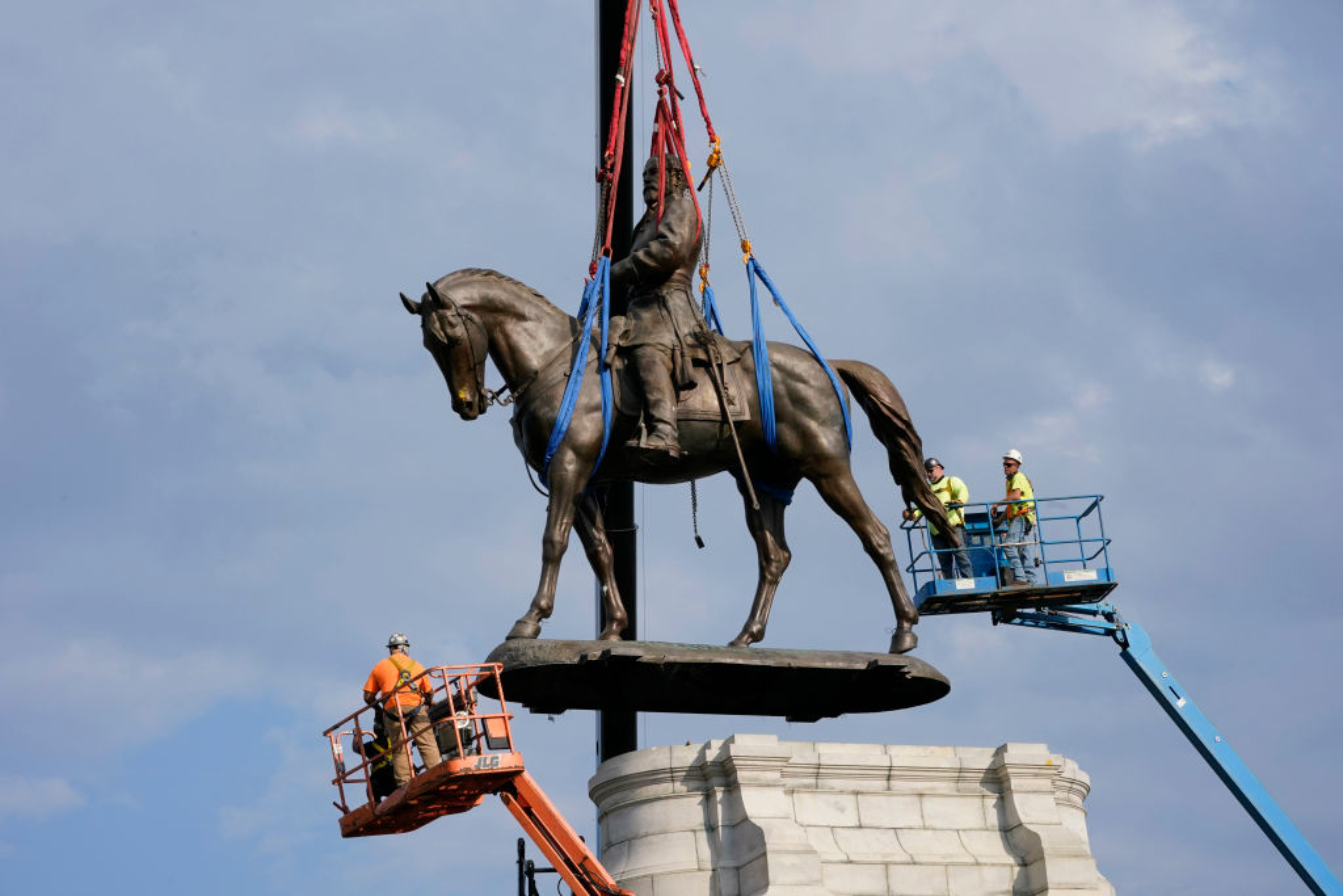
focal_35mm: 100
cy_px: 448
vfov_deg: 13.7
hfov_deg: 20.4
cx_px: 672
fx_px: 3731
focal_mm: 100
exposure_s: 1/200
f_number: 20
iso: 400
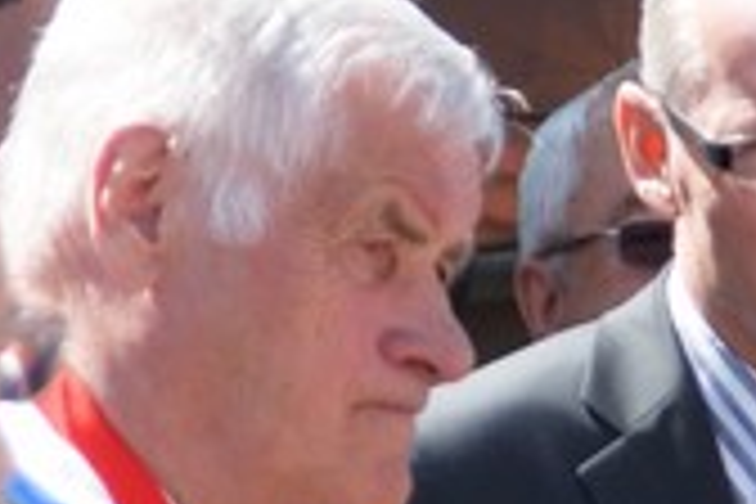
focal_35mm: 671
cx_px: 940
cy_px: 772
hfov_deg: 3.1
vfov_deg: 2.0
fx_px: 14090
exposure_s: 1/160
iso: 100
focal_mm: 75
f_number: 5.6
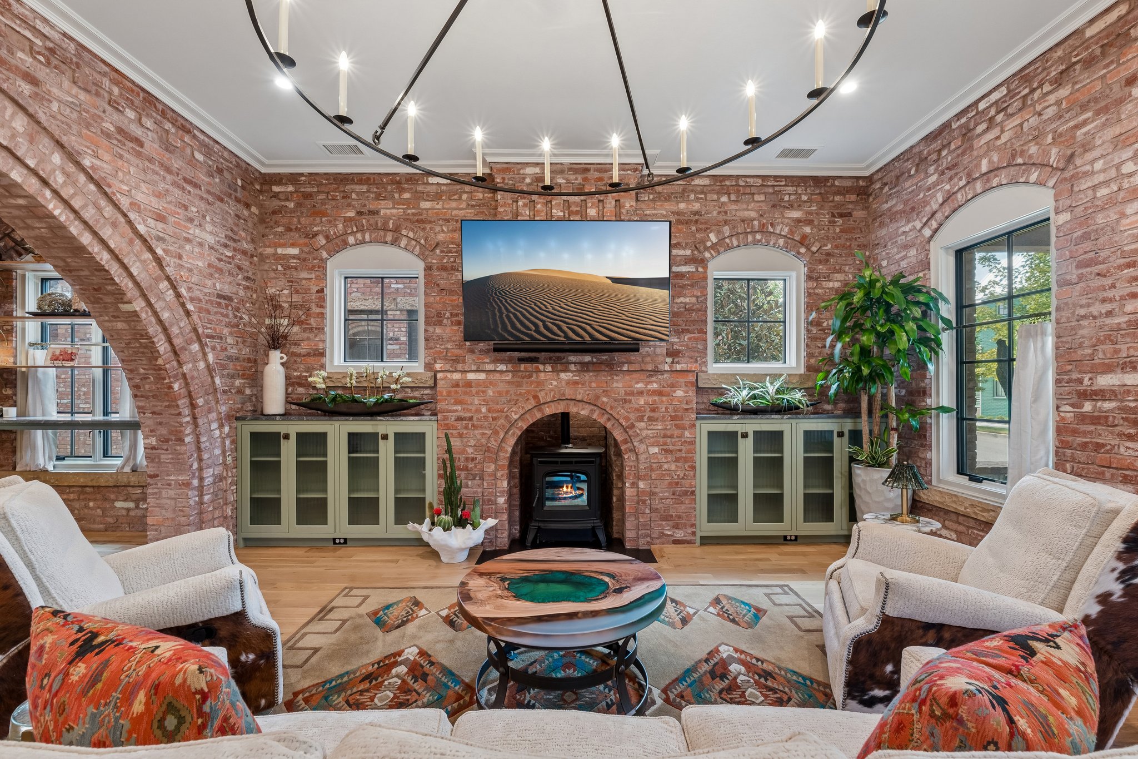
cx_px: 569
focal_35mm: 15
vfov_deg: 77.3
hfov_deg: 100.4
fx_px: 474
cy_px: 380
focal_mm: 10
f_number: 8
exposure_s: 1/15
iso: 200
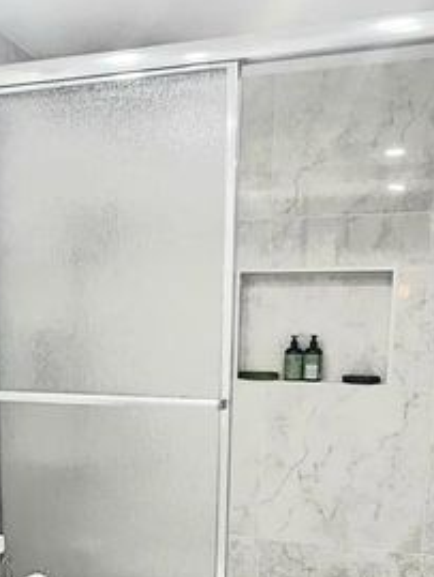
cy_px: 458
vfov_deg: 43.7
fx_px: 684
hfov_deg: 34.8
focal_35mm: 41
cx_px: 135
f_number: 2.2
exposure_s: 1/60.2
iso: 64
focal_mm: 1.7
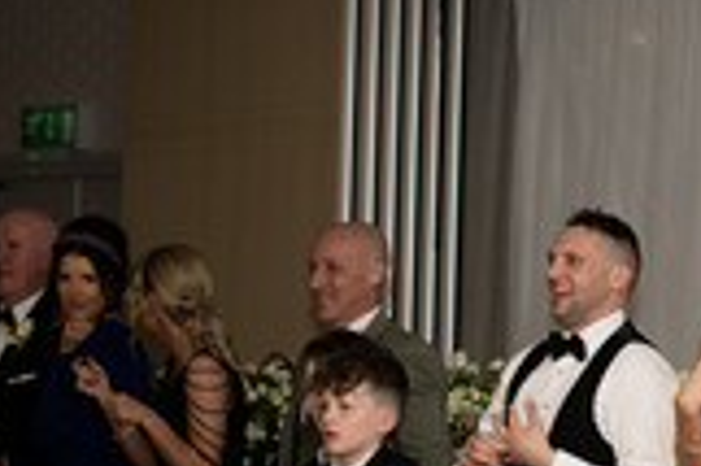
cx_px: 849
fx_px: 4844
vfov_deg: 5.5
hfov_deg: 8.2
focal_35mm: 249
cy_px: 555
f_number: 2.8
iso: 400
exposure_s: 1/200
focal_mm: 100
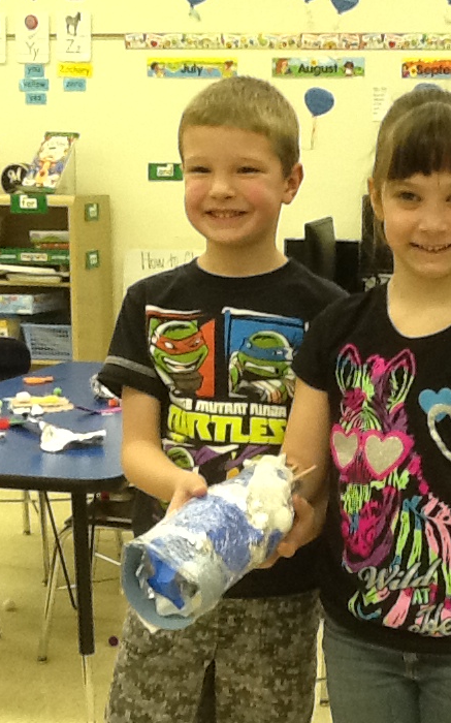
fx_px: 1260
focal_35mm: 64
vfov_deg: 32.0
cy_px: 368
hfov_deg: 20.1
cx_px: 369
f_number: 2.4
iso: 100
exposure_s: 1/30
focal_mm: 2.03
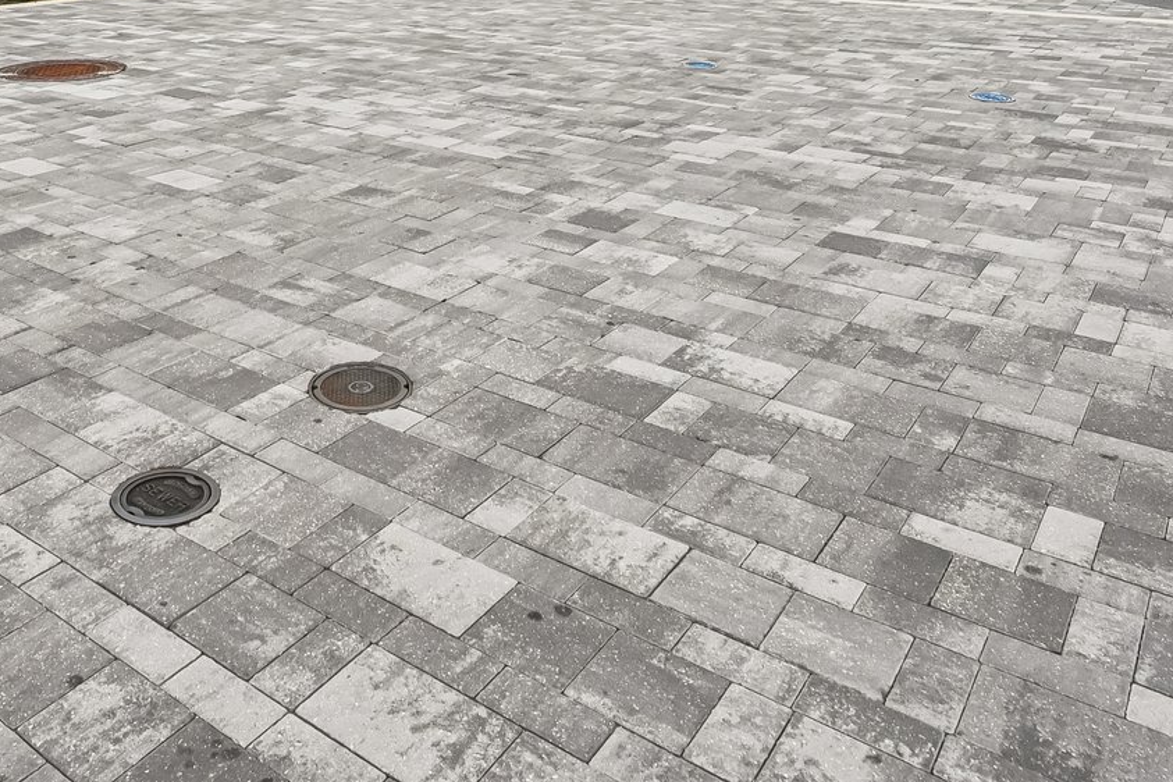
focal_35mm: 34
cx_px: 349
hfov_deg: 54.1
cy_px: -129
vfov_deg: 32.8
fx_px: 1108
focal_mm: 14
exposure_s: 1/400
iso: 400
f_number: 8
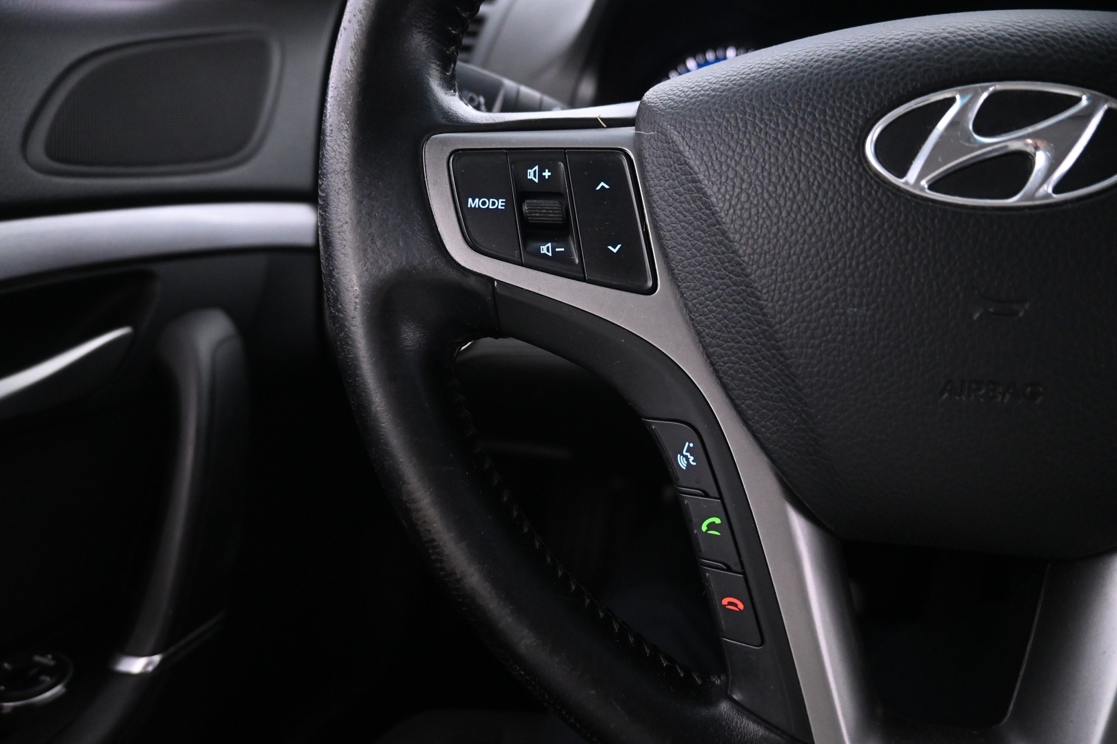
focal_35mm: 24
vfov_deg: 53.1
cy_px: 372
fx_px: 745
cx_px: 558
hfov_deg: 73.7
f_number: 3.5
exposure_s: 1/25
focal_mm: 16
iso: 2800
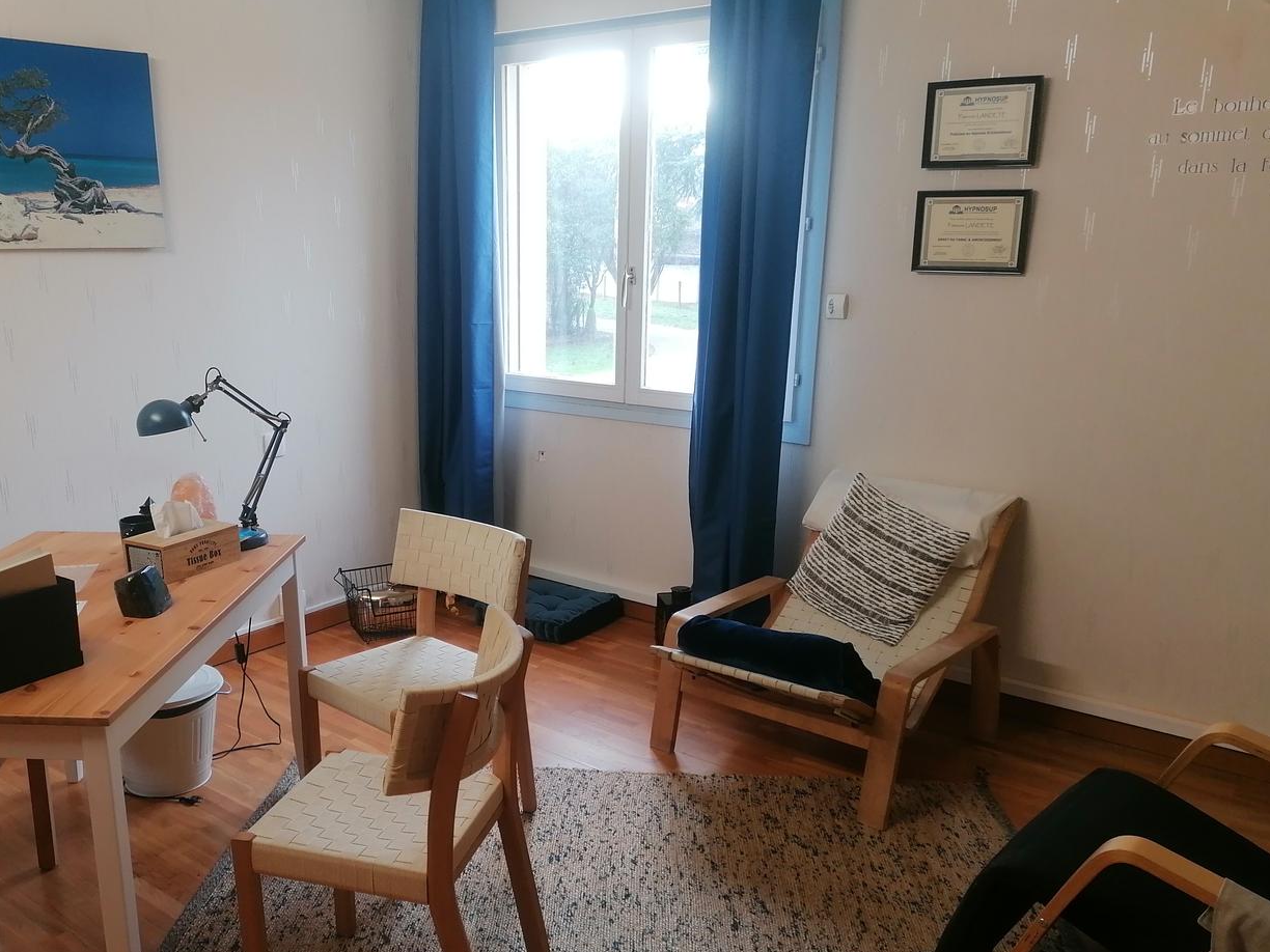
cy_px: 562
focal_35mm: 33
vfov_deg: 42.8
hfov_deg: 55.0
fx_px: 1211
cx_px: 525
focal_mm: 4.75
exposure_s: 1/50
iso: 80
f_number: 1.8
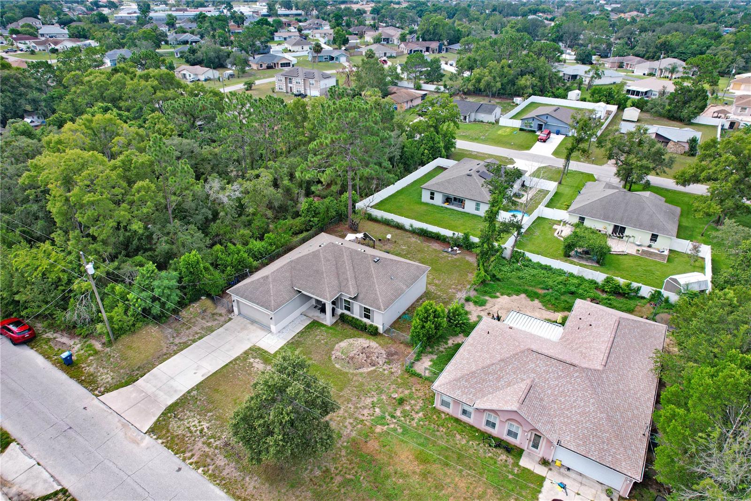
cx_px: 376
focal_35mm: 22
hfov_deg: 78.6
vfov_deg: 57.2
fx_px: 459
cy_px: 250
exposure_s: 1/400
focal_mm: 8.38
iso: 200
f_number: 2.8
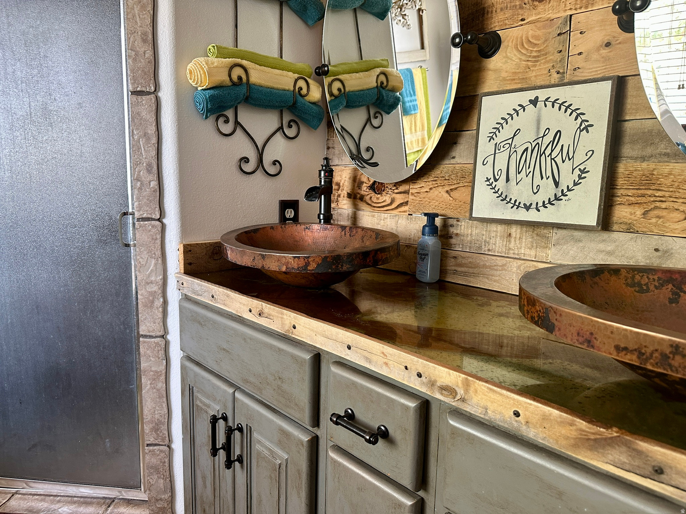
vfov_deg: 56.8
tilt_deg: -9.0
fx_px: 476
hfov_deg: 71.6
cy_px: 257
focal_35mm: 24
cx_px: 343
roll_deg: -1.6
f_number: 1.78
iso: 200
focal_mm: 6.86
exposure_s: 1/60
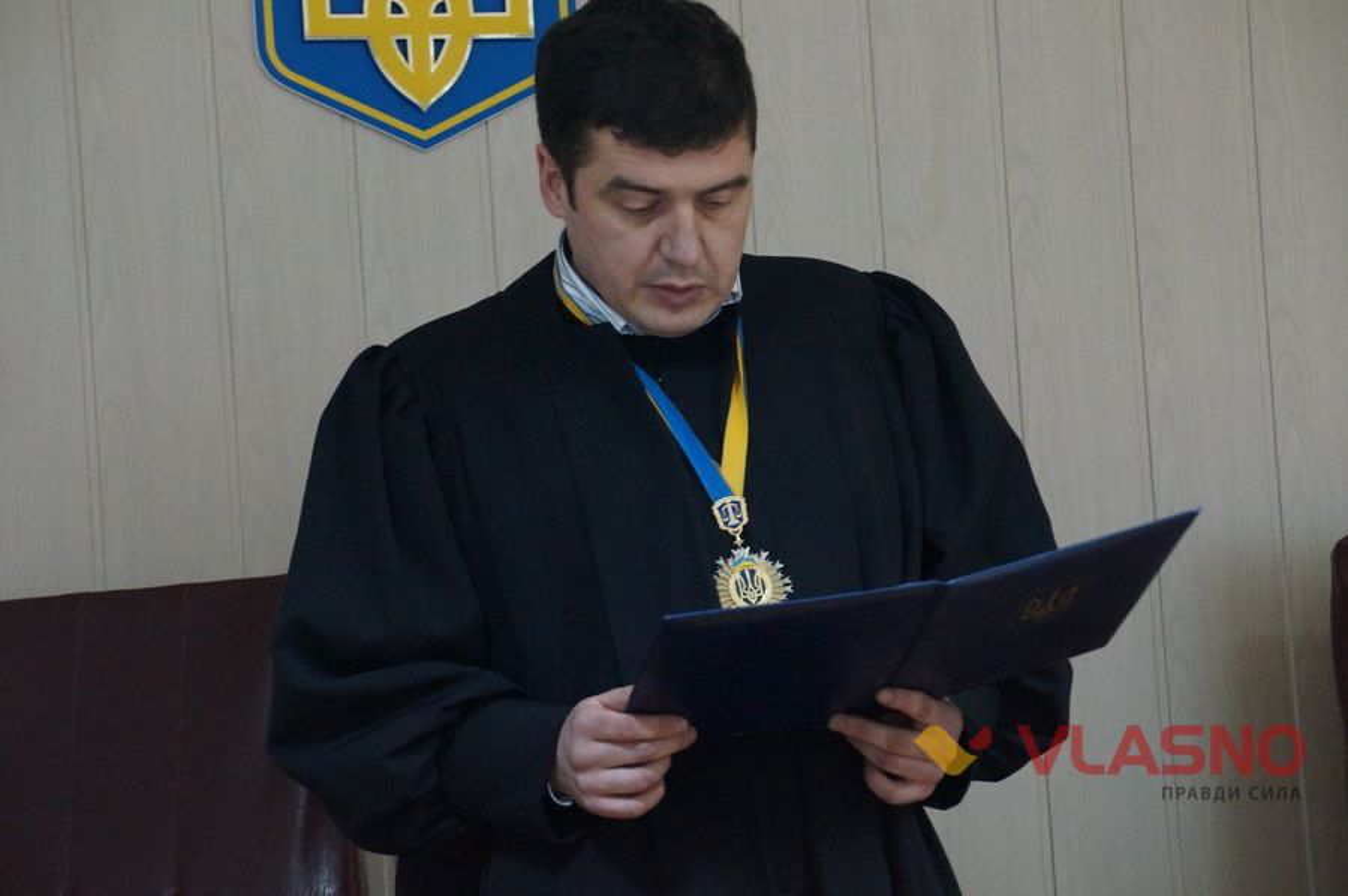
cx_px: 674
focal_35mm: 128
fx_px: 4769
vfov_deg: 10.7
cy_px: 448
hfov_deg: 16.1
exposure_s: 1/10
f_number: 5.6
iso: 3200
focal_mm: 85
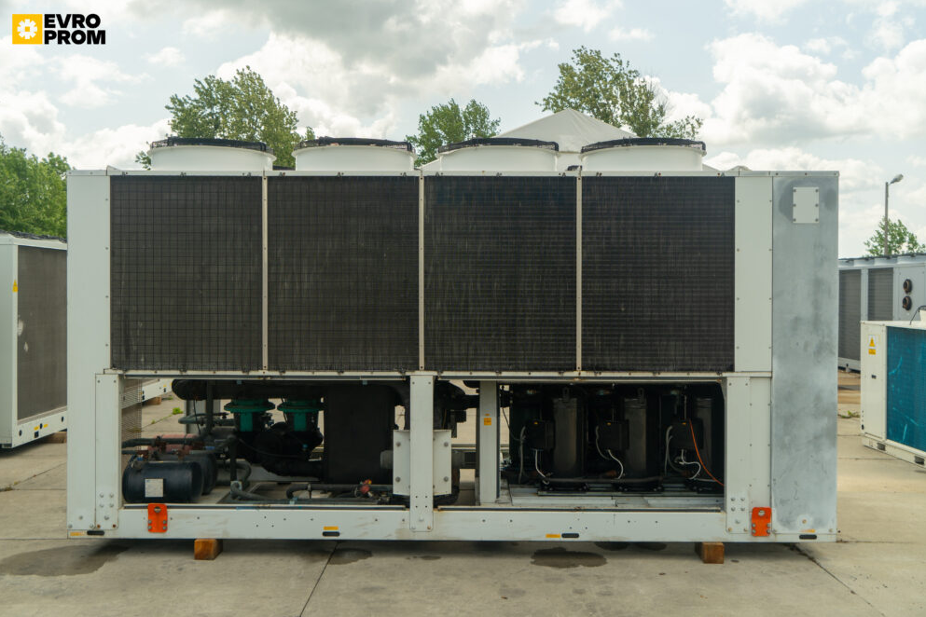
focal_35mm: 33
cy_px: 302
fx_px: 849
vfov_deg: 40.0
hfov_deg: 57.2
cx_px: 462
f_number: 5.6
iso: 100
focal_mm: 32
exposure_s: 1/125
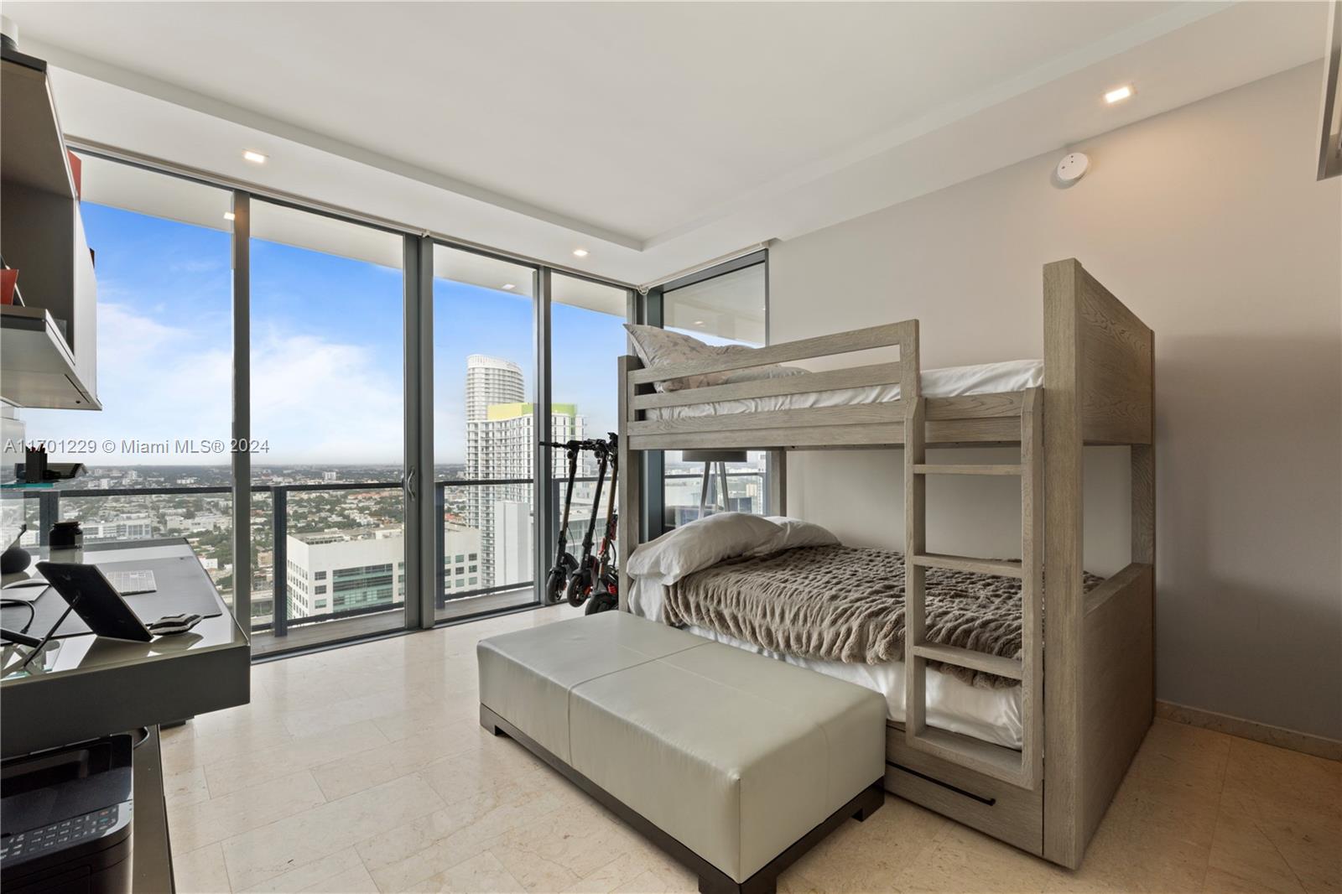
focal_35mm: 15
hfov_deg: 100.4
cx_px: 671
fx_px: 559
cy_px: 447
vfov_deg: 77.3
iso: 100
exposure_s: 1/2.5
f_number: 9
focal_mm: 10
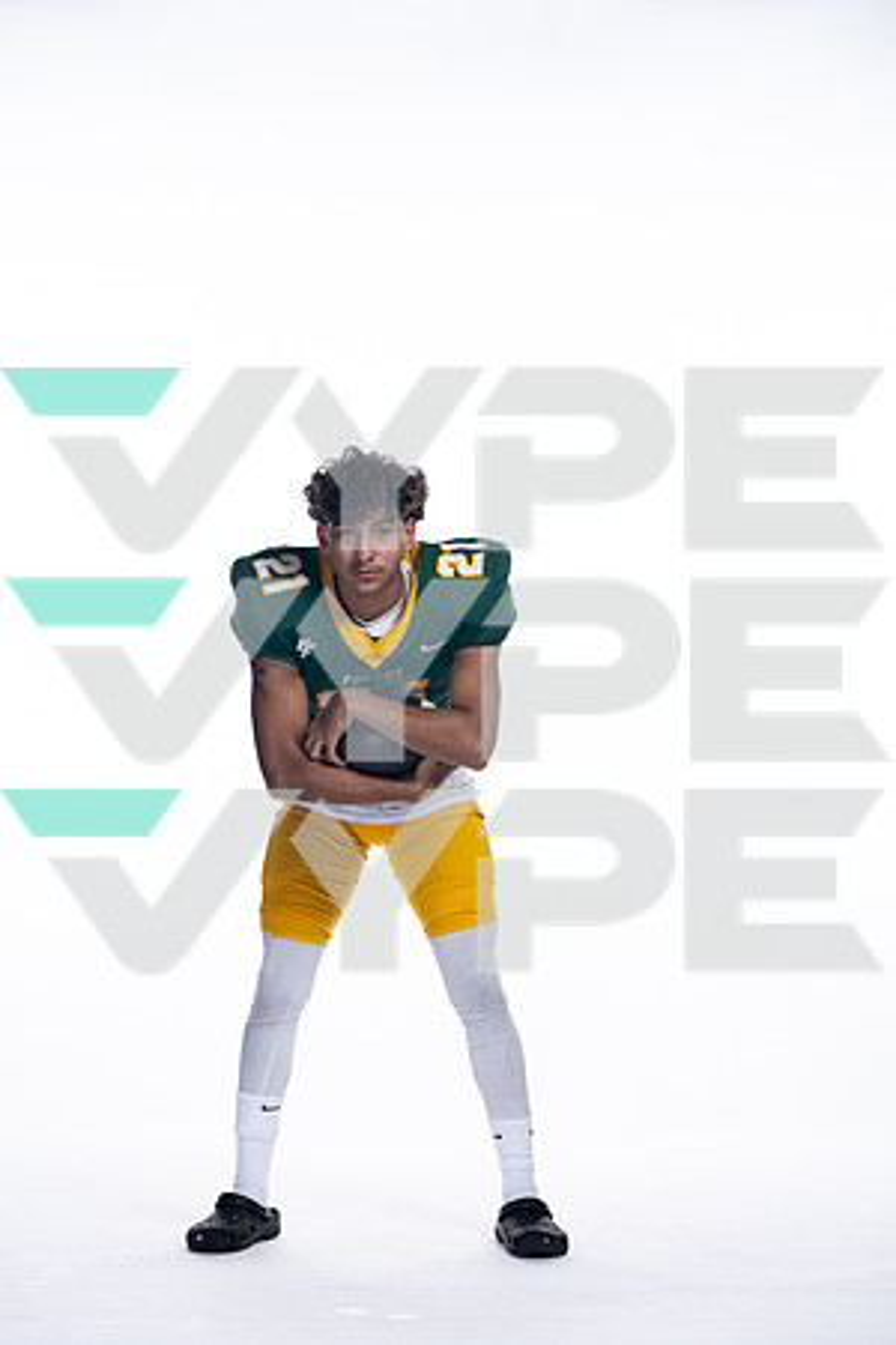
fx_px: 4069
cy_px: 672
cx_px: 448
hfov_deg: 12.6
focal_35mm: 109
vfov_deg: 18.8
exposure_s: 1/250
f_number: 6.3
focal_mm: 109
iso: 400
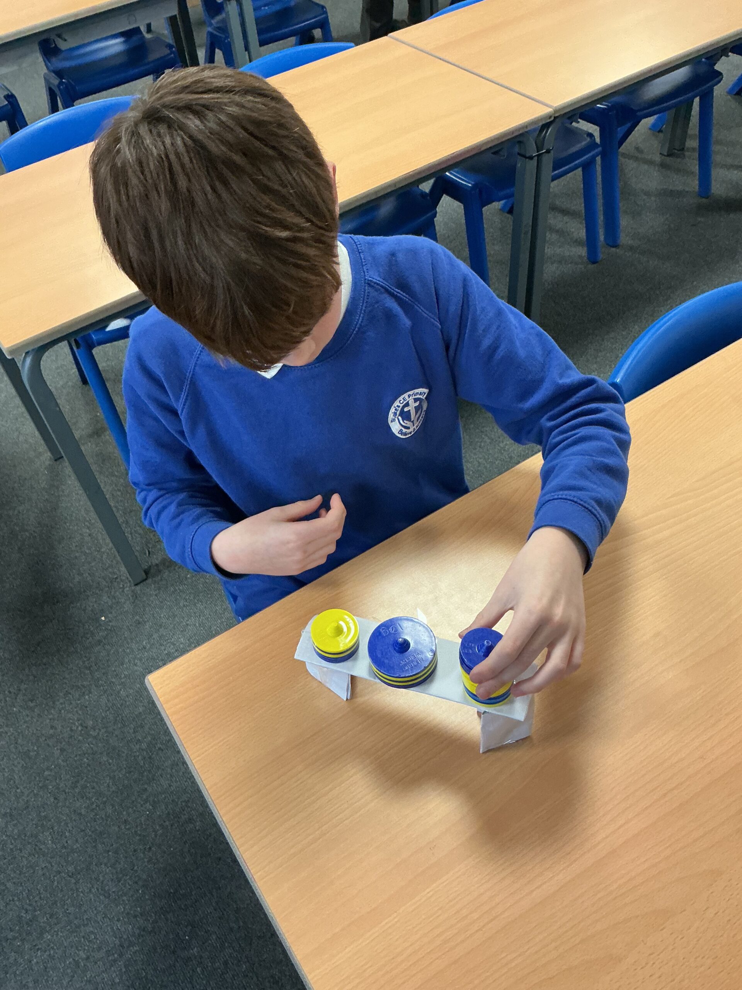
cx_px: 371
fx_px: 829
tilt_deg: -48.6
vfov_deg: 61.7
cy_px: 495
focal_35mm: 29
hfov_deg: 48.2
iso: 160
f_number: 1.8
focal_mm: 3
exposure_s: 1/60
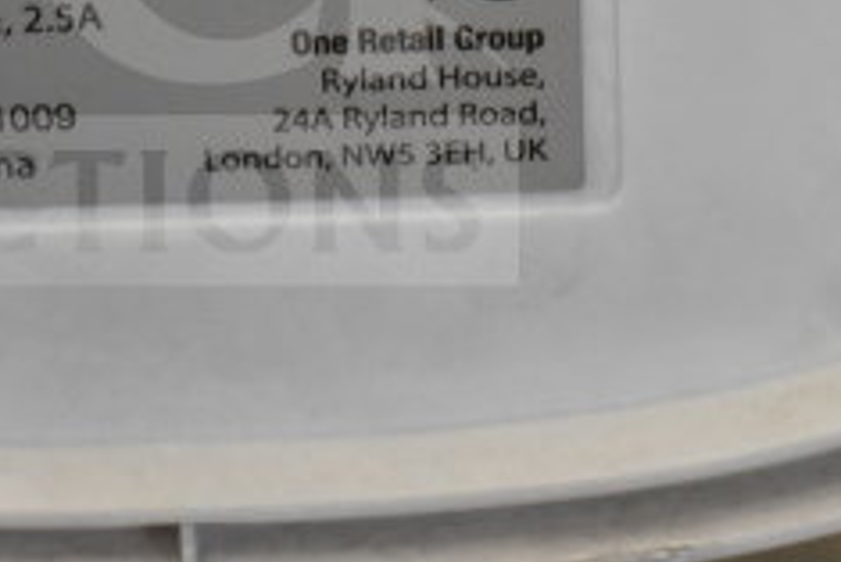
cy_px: 2
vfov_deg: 6.4
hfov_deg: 9.6
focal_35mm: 214
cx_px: 115
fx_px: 5009
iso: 4000
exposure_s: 1/100
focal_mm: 55
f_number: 5.6
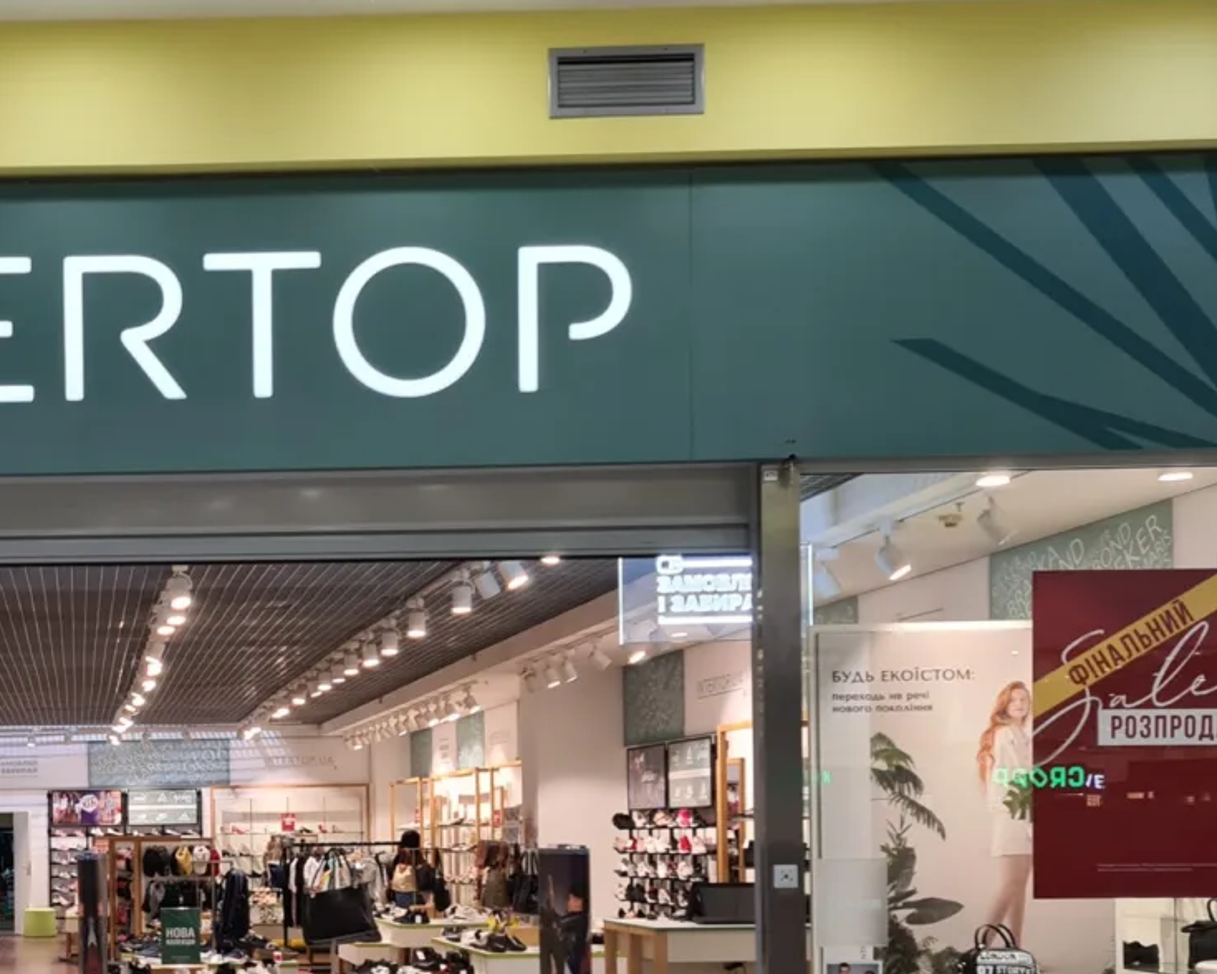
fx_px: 1909
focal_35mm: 53
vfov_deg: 27.9
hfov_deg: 33.1
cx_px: 65
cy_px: 817
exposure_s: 1/50
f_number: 1.8
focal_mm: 5.4
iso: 80
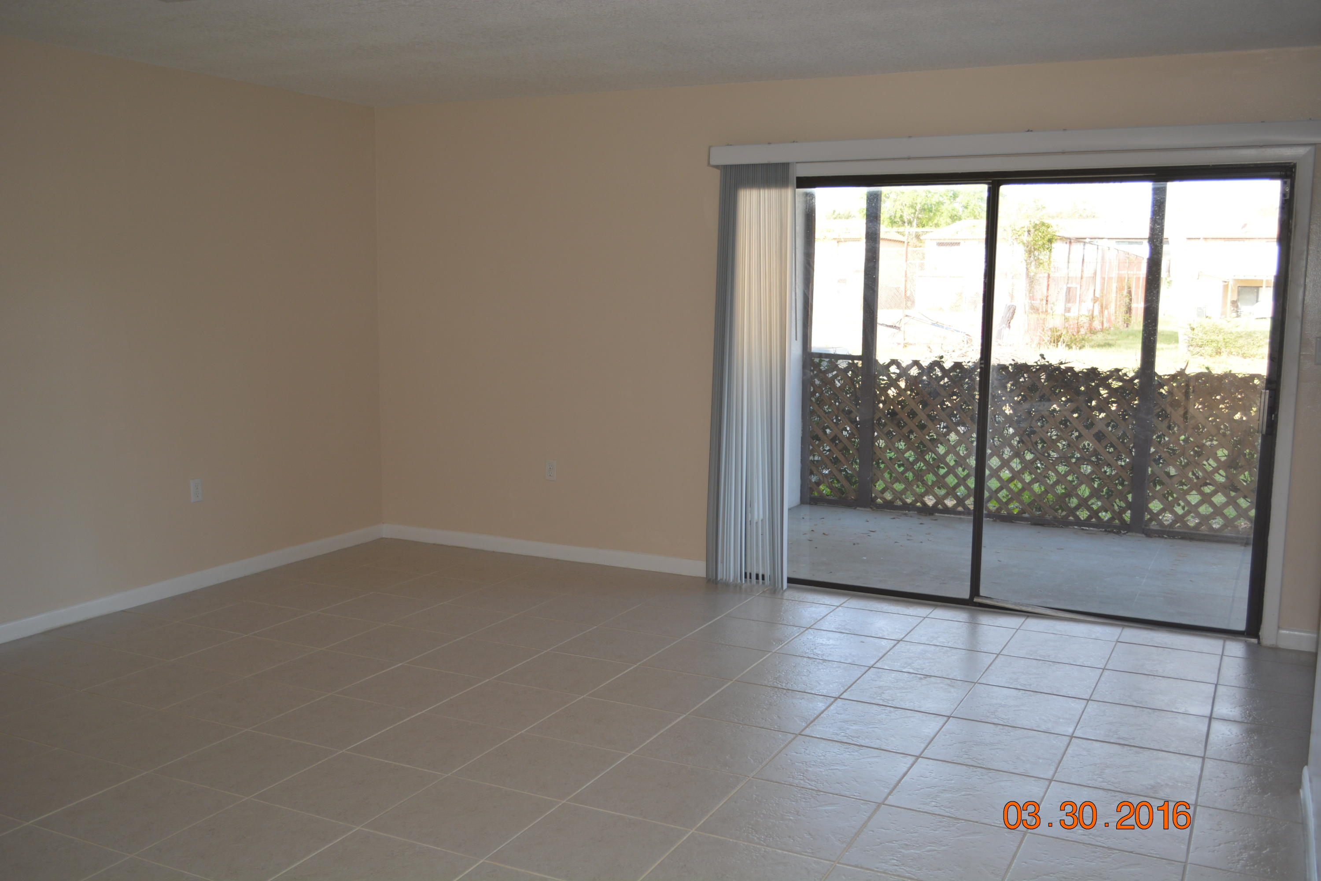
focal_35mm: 33
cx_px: 660
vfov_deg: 40.0
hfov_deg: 57.2
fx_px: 1211
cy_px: 440
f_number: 4
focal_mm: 22
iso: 220
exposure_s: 1/125
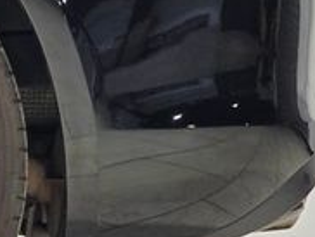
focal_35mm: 242
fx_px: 2205
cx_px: -189
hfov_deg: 8.0
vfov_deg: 6.2
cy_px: 62
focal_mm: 7.9
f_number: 2.4
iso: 320
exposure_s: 1/120
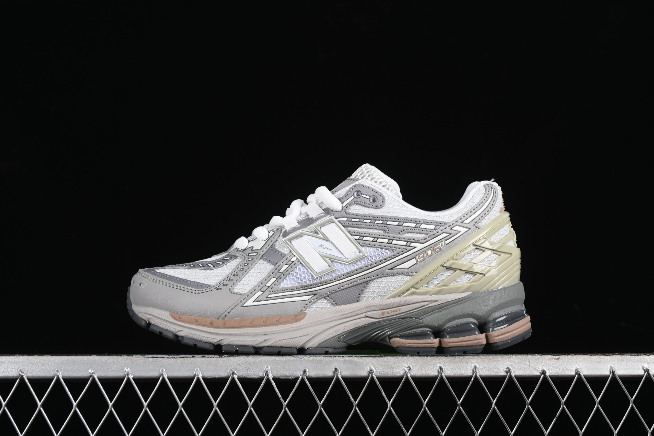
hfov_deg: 28.1
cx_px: 327
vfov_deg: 18.9
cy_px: 218
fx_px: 1308
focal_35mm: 72
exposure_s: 1/160
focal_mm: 48
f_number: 7.1
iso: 160
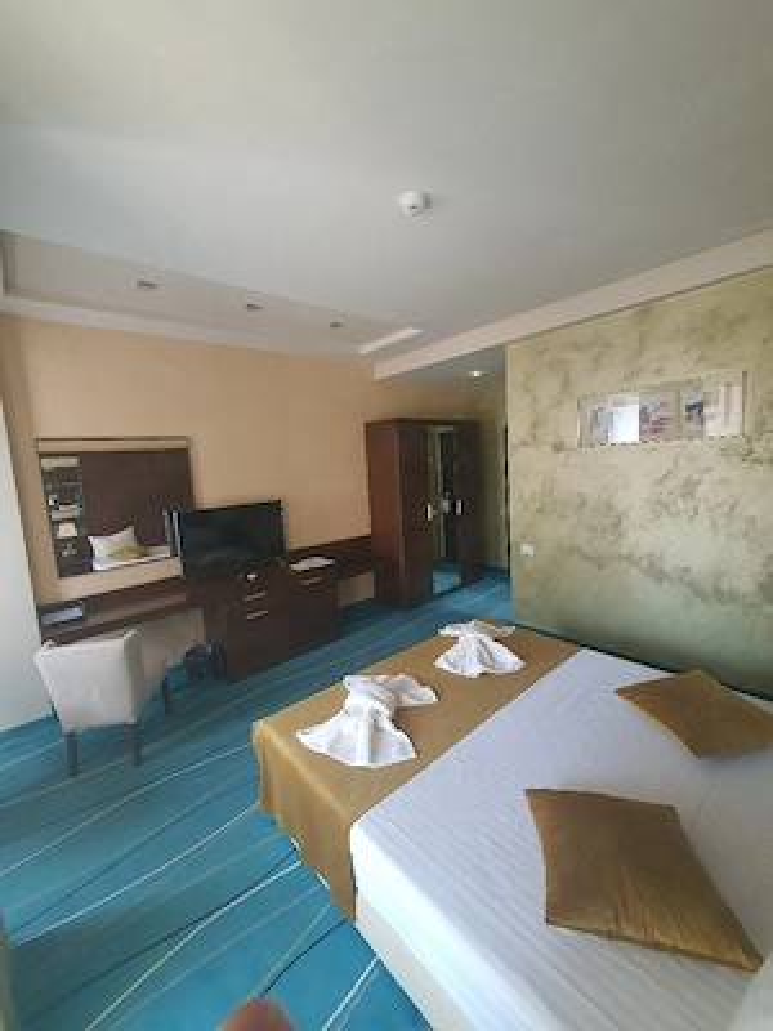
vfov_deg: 106.2
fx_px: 387
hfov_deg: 89.9
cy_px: 516
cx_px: 386
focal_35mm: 13
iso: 320
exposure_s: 1/50
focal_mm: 1.8
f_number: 2.2
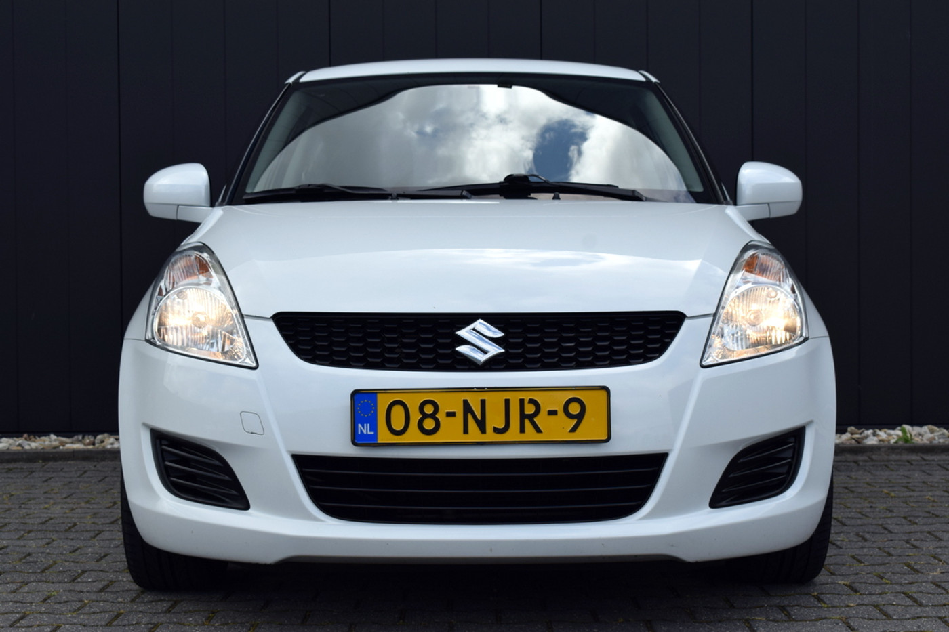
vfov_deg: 22.6
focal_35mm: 60
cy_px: 316
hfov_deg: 33.4
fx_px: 1581
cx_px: 474
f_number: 9
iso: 200
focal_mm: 40
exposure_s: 1/320
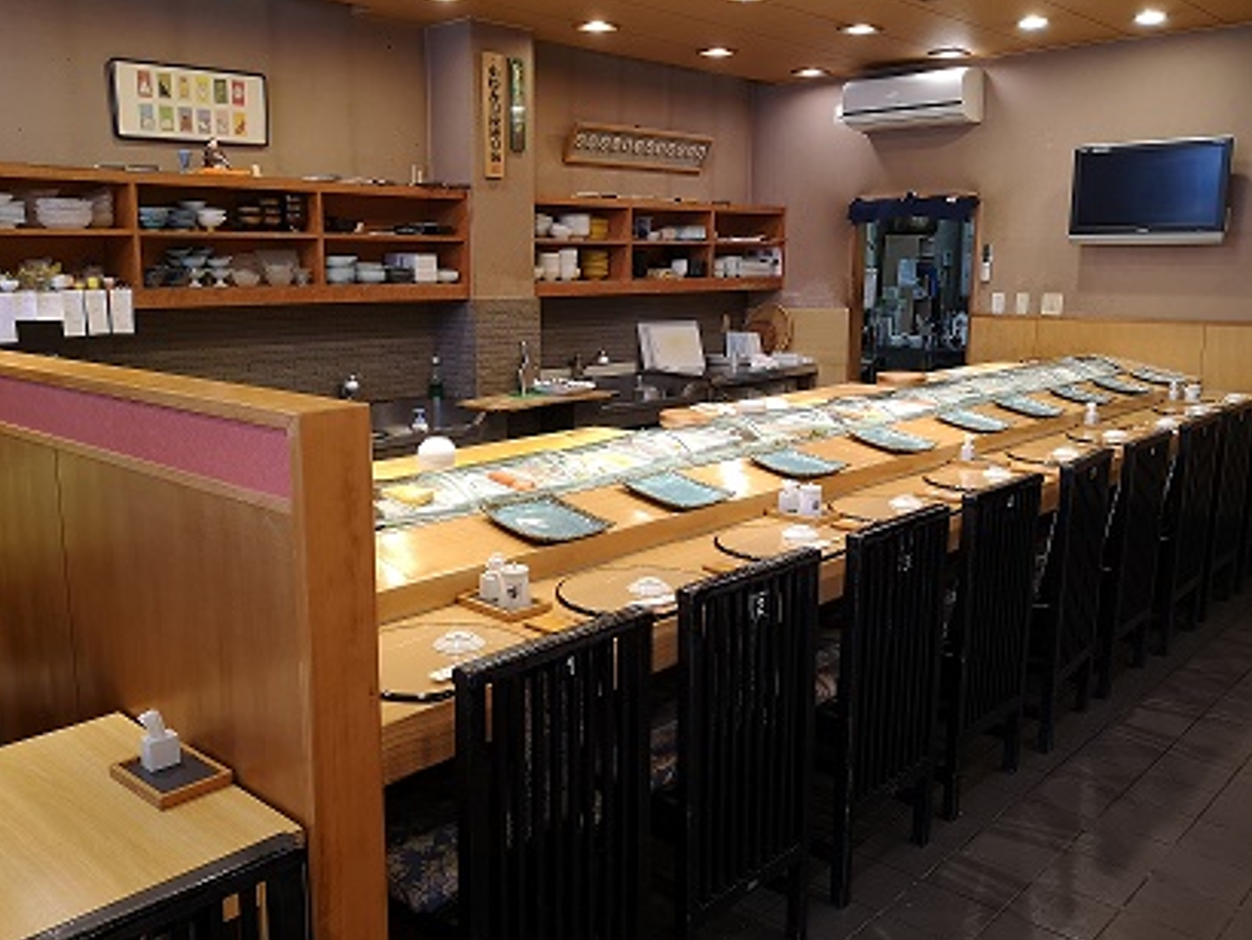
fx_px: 1086
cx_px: 577
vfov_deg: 46.8
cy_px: 476
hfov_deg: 59.9
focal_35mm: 30
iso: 160
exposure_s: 1/33.3
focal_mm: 3.95
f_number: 1.8
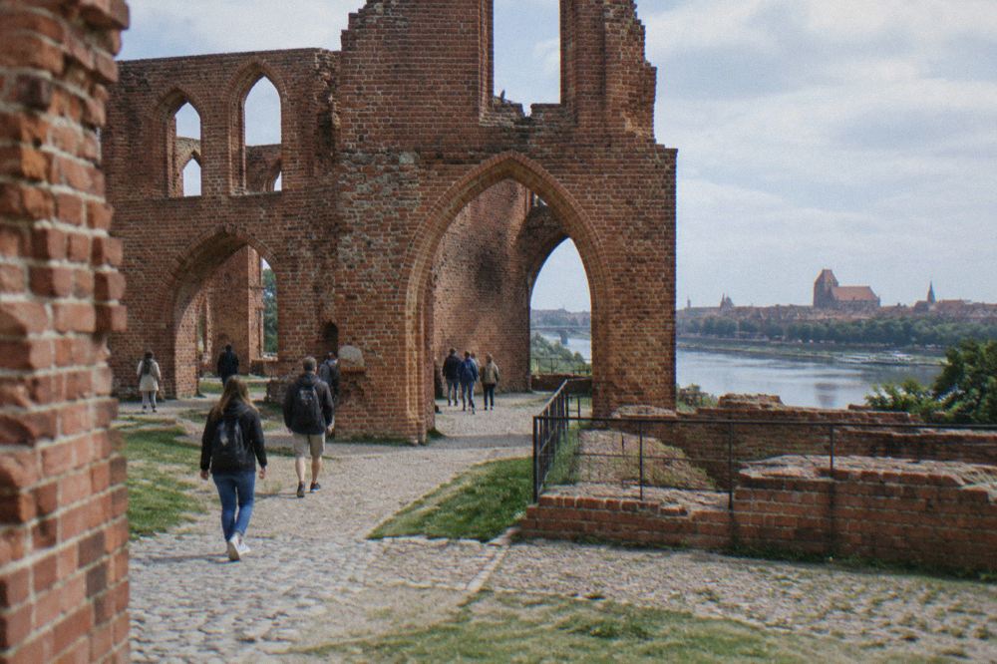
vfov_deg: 28.6
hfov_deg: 41.9
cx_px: 498
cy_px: 332
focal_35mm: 47
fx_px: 1301
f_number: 5
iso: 320
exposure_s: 1/1000
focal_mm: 47
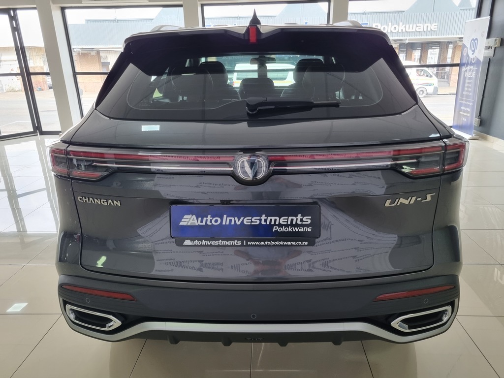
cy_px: 189
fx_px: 379
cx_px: 252
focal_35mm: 26
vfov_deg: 53.1
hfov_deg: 67.3
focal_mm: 5.4
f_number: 1.8
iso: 160
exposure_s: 1/100
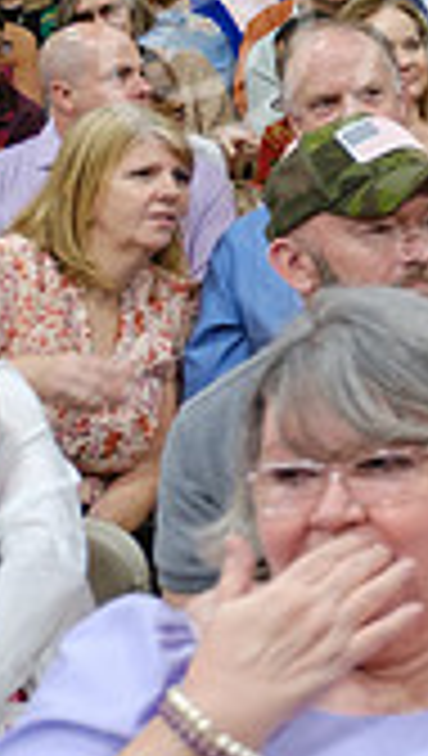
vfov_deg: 20.7
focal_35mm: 101
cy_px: 79
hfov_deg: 9.9
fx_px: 2030
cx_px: 1167
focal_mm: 18.7
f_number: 2.8
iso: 1600
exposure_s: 1/125
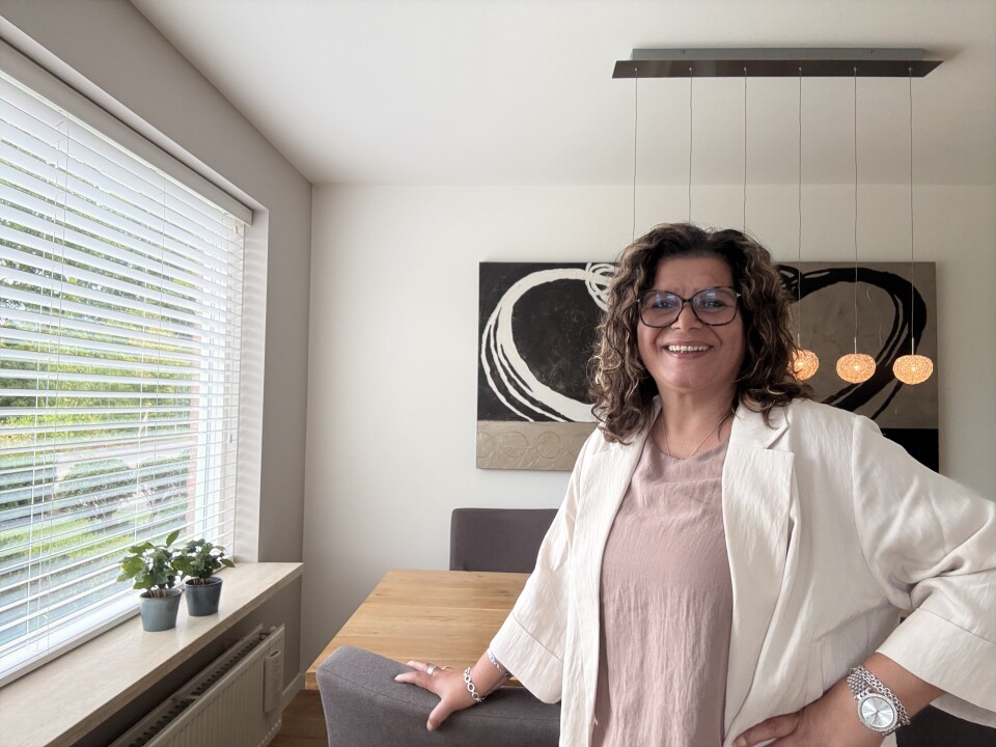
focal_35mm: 23
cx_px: 498
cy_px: 374
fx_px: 662
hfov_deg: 73.9
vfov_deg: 58.9
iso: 100
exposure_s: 1/60
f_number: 1.9
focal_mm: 2.69
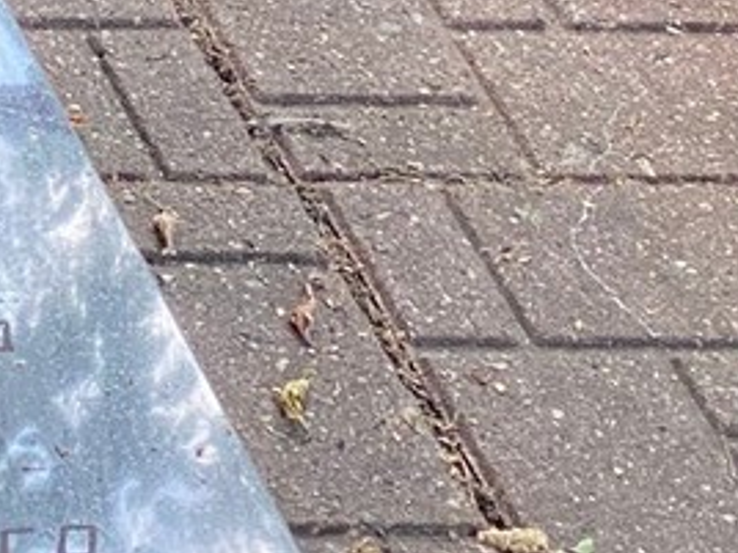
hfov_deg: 6.8
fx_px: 5948
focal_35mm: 279
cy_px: -820
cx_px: -854
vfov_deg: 5.2
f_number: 2
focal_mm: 6
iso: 160
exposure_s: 1/113
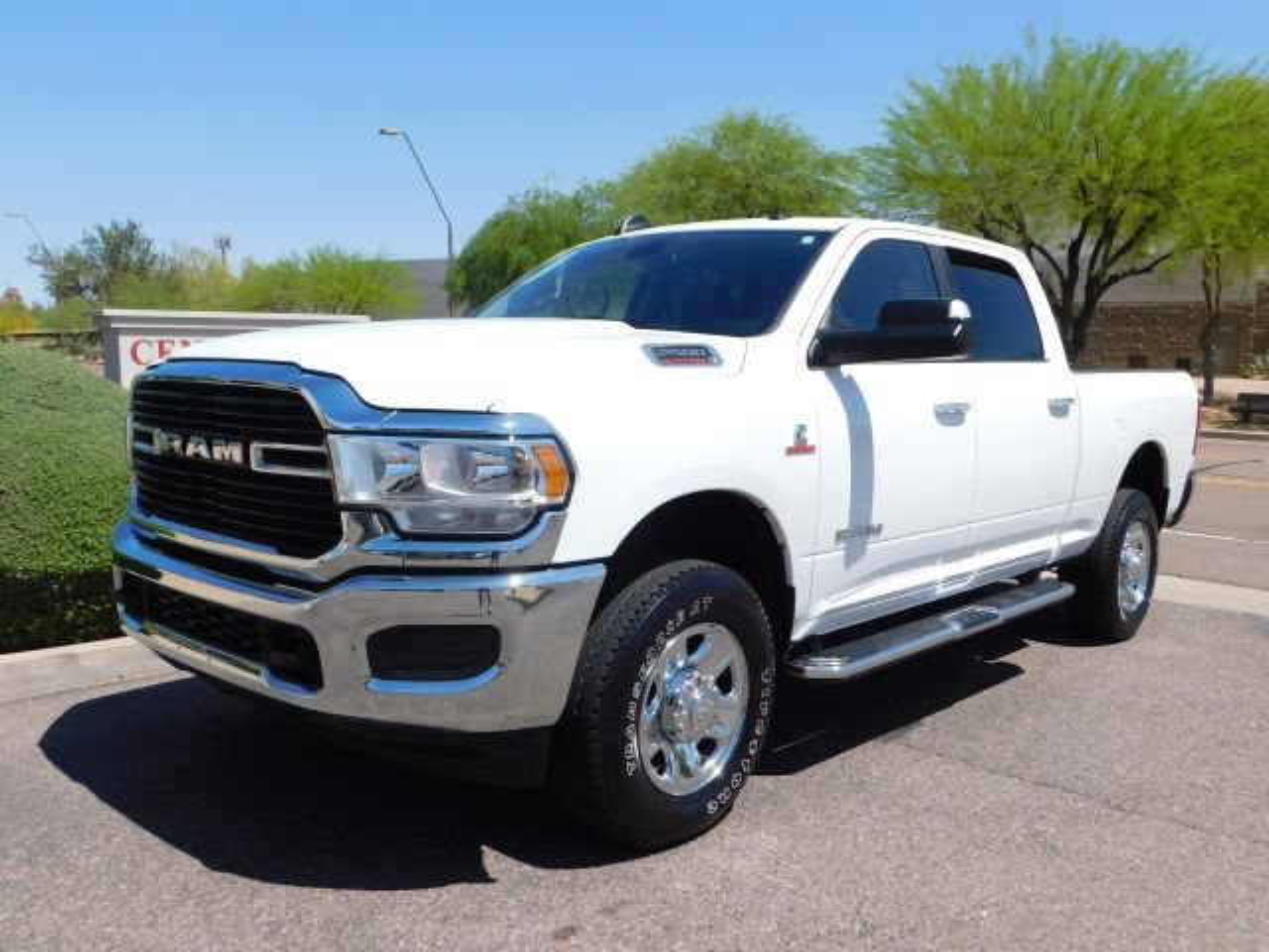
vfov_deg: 46.8
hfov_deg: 60.0
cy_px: 476
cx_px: 634
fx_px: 1100
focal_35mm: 30
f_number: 6.4
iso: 125
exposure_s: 1/400
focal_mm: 5.3
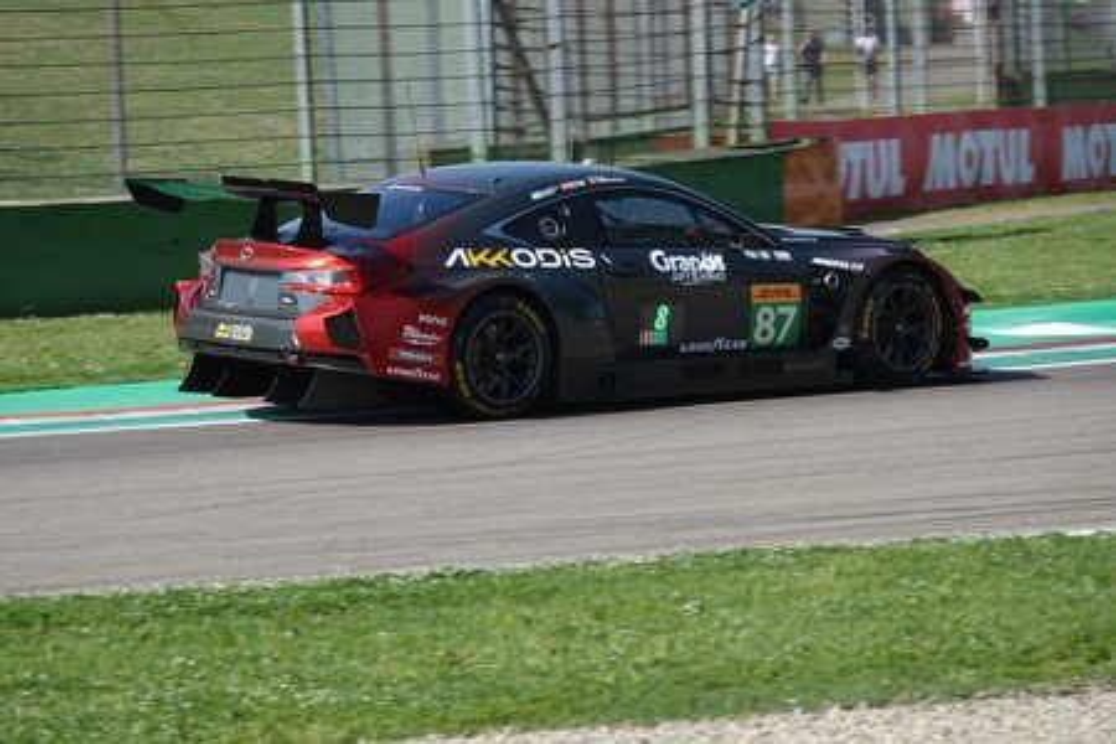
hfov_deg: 11.2
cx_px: 558
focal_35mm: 184
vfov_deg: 7.5
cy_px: 372
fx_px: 5704
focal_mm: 67.46
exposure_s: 1/800
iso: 100
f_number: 4
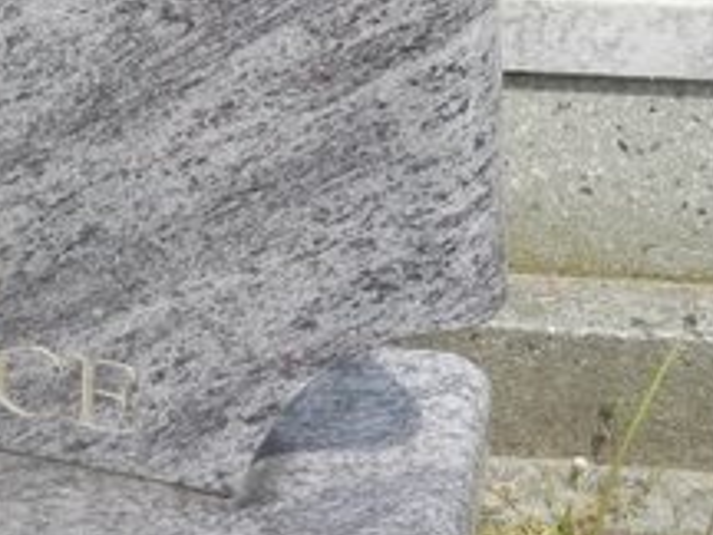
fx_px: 3811
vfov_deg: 7.8
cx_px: -459
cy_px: -386
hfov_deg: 10.2
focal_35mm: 185
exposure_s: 1/1000
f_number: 3.5
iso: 100
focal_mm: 10.7
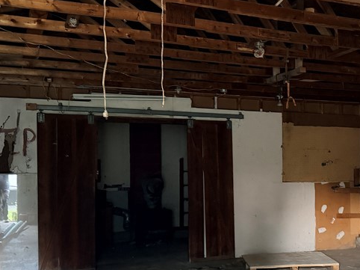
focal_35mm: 51
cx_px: 297
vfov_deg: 28.4
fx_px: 530
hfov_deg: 36.0
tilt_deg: +0.1
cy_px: 175
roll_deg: +0.2
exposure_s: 1/30
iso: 1250
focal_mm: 6.76
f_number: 1.78
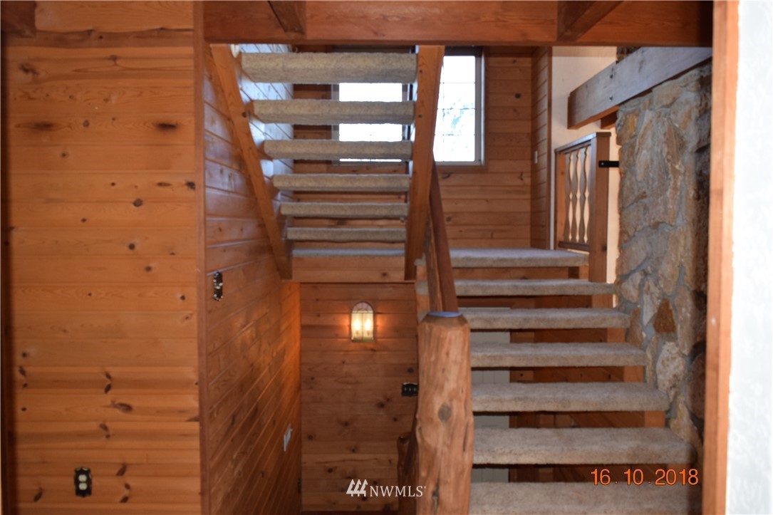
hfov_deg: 67.4
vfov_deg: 47.9
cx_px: 386
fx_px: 580
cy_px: 258
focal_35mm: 27
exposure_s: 1/125
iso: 800
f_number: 5.6
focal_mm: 18
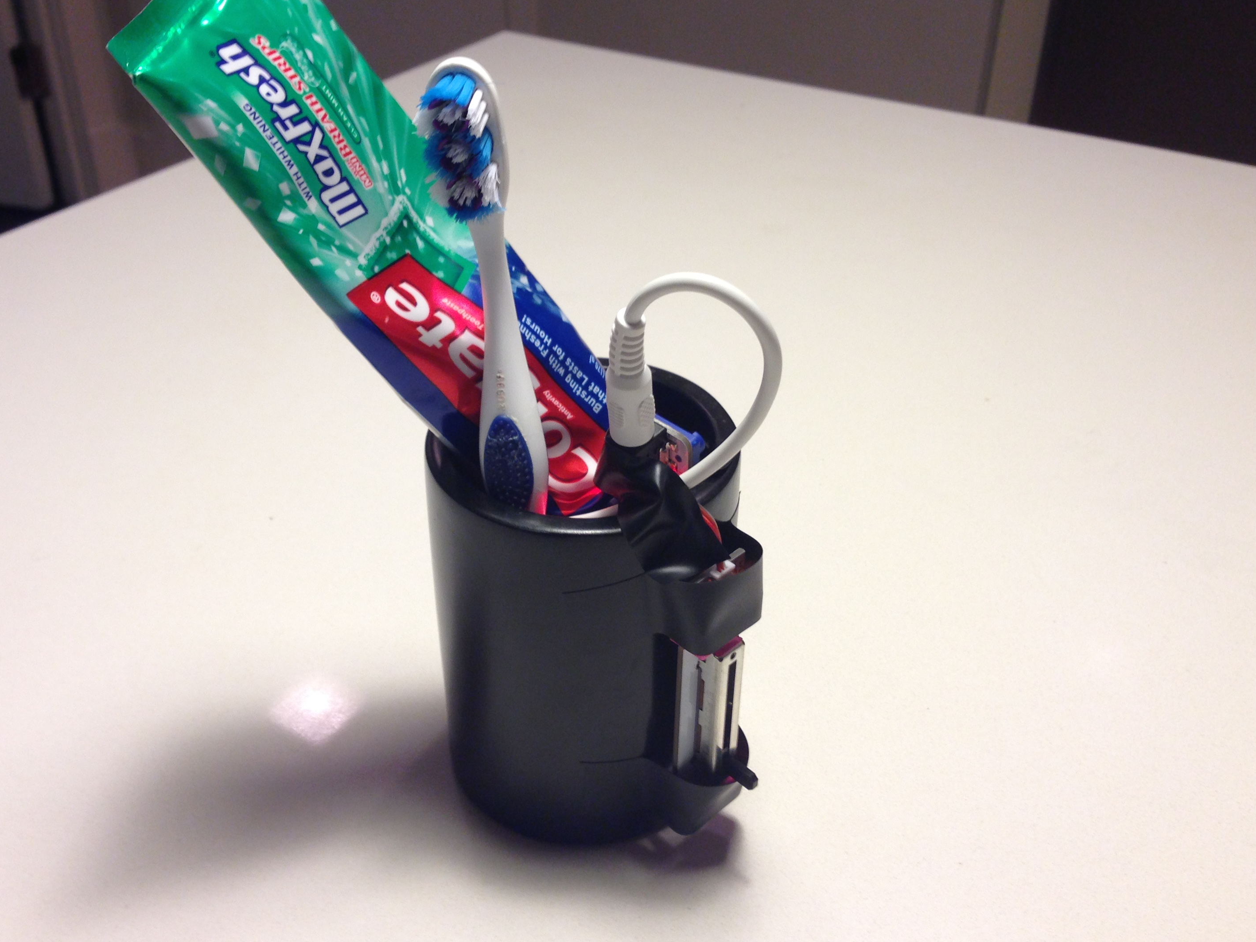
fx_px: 1379
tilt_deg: -32.2
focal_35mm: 38
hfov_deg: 48.9
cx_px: 559
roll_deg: +1.5
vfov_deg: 37.7
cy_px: 440
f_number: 2.4
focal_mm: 4.12
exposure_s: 1/20
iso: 80
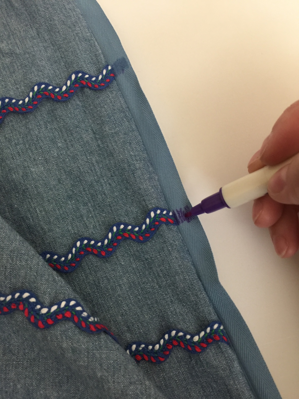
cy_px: 200
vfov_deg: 61.7
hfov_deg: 48.2
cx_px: 150
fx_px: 334
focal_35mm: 29
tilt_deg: -79.5
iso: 100
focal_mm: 4.15
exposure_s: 1/10
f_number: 2.2
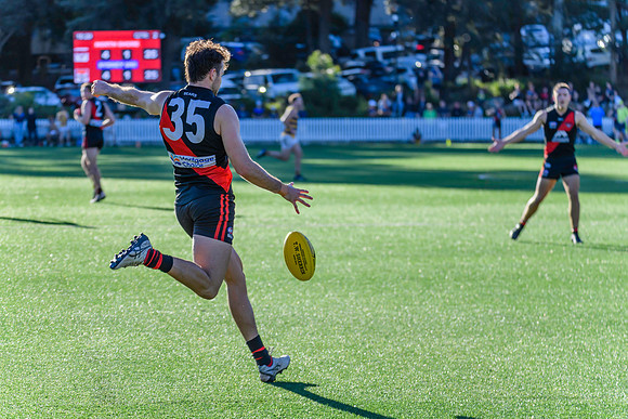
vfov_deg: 8.6
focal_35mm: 159
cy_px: 207
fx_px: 2771
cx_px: 297
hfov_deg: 12.9
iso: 800
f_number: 5.6
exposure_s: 1/2000
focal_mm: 150
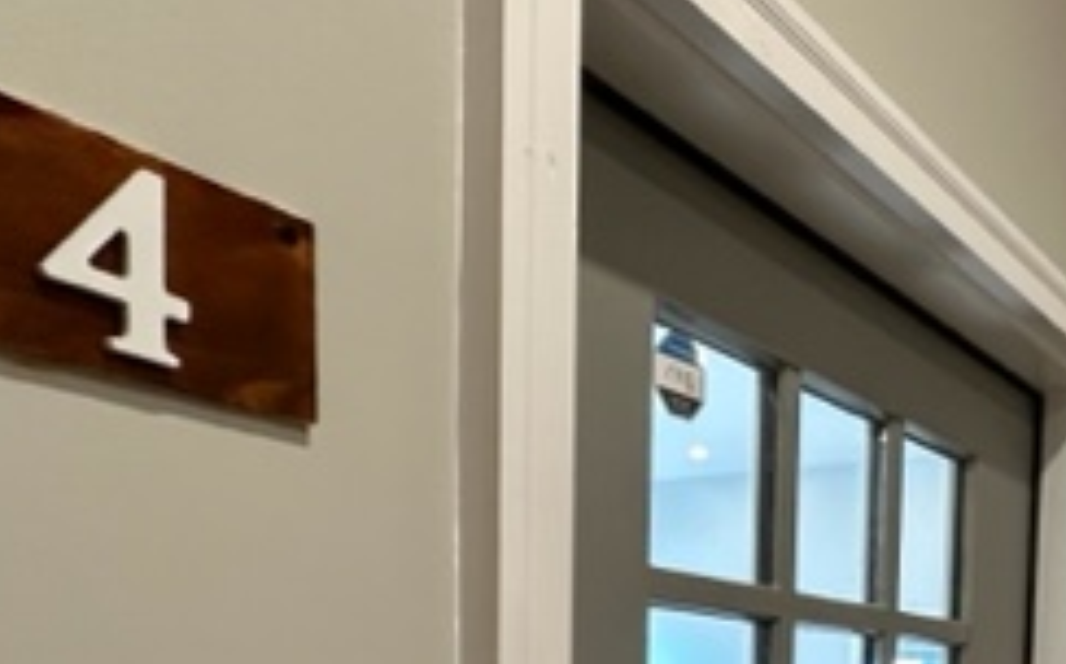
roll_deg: -2.3
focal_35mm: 39
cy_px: 786
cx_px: 852
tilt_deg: -5.6
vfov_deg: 28.6
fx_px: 1132
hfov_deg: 47.7
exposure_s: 1/60
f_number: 2.2
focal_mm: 2.22
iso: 200
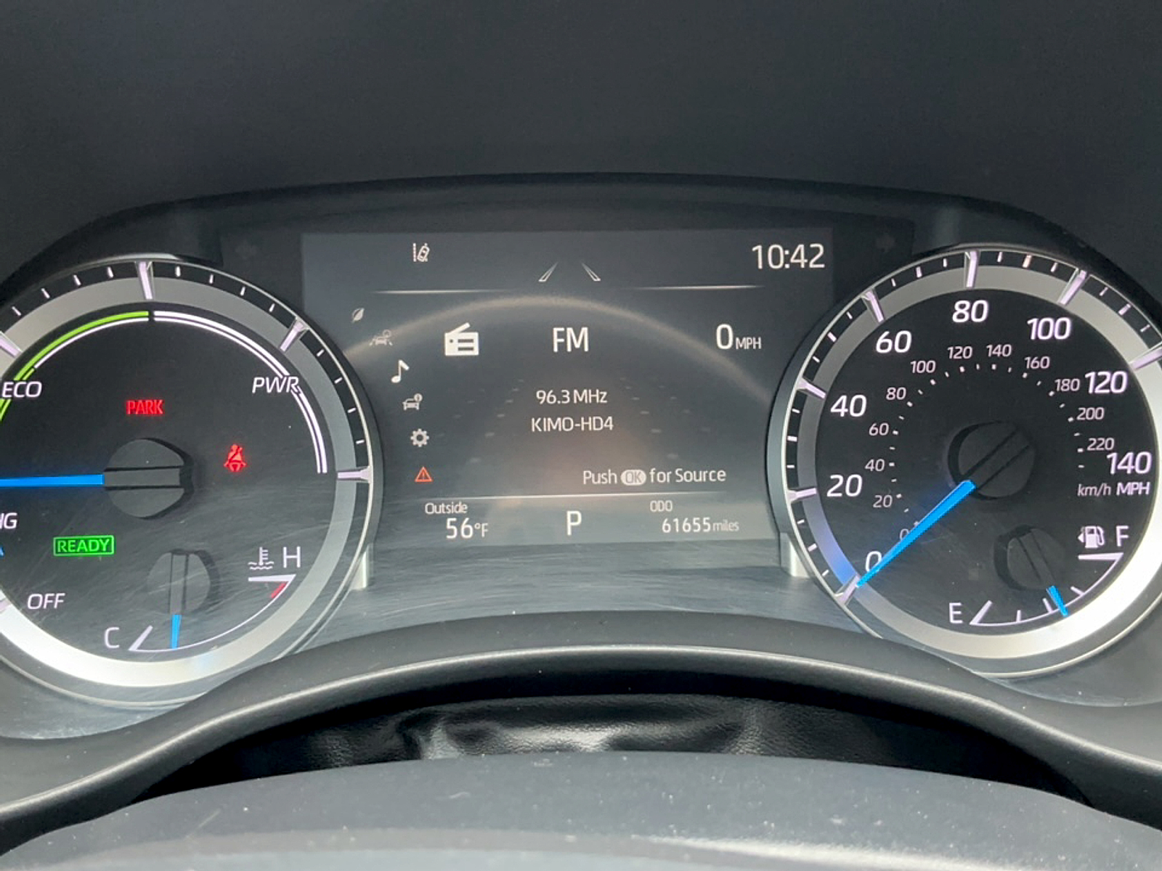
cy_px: 436
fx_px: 1007
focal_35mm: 30
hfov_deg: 60.0
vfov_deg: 46.8
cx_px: 581
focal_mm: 3
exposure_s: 1/60
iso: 100
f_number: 1.8
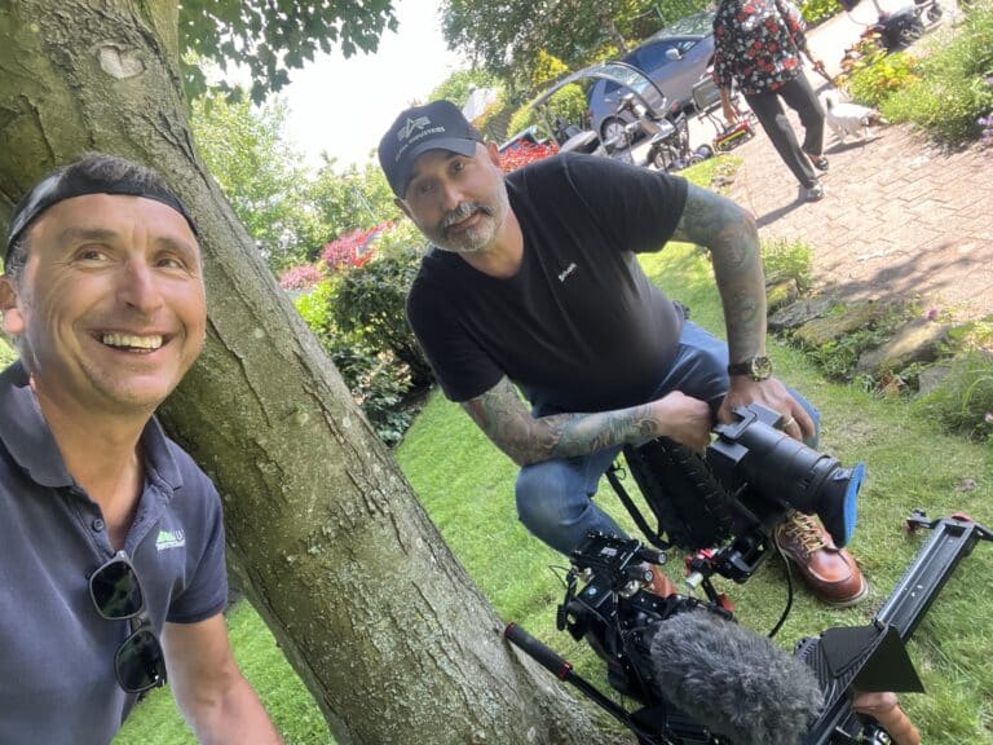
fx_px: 660
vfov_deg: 58.9
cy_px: 372
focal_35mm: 23
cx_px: 496
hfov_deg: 73.9
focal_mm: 2.71
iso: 80
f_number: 2.2
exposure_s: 1/121
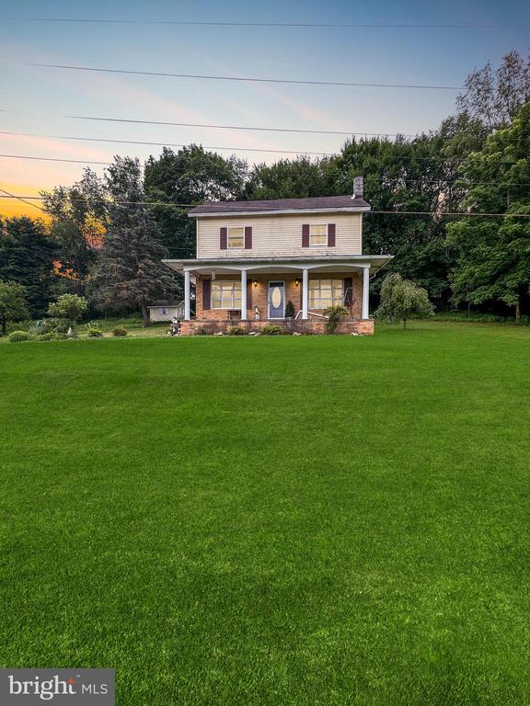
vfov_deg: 102.1
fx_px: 286
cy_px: 353
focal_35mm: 14
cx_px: 265
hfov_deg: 85.7
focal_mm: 2.22
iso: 40
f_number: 2.2
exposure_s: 1/445
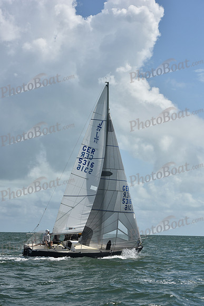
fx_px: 781
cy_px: 153
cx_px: 102
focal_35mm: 92
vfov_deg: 22.1
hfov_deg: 14.9
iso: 250
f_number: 9
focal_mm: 92
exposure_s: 1/1600
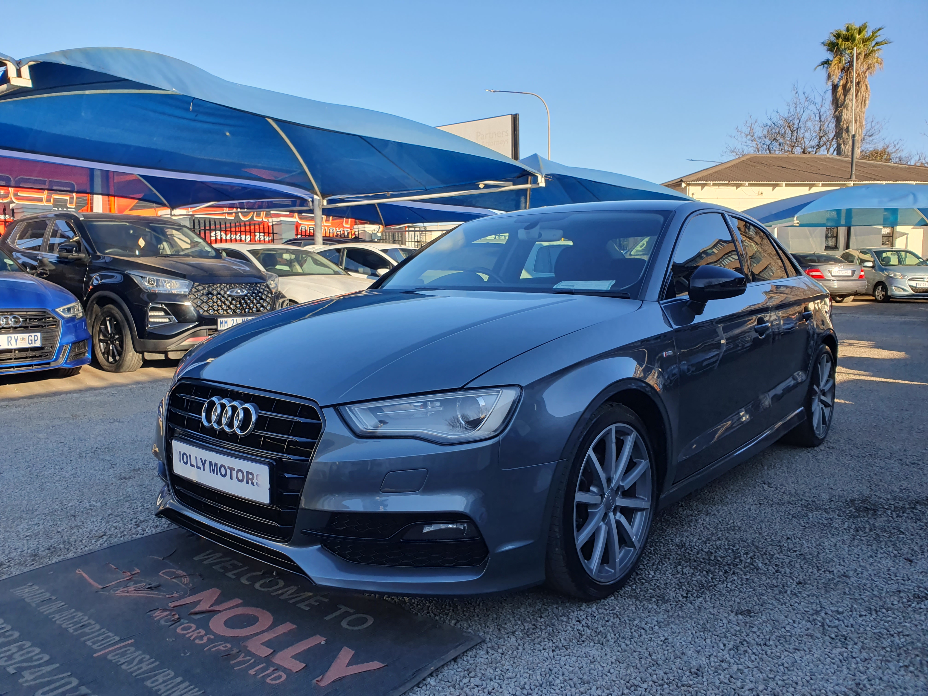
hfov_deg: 67.3
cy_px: 348
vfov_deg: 53.1
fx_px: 697
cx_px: 464
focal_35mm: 26
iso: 50
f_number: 2.4
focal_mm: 4.32
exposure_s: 1/424
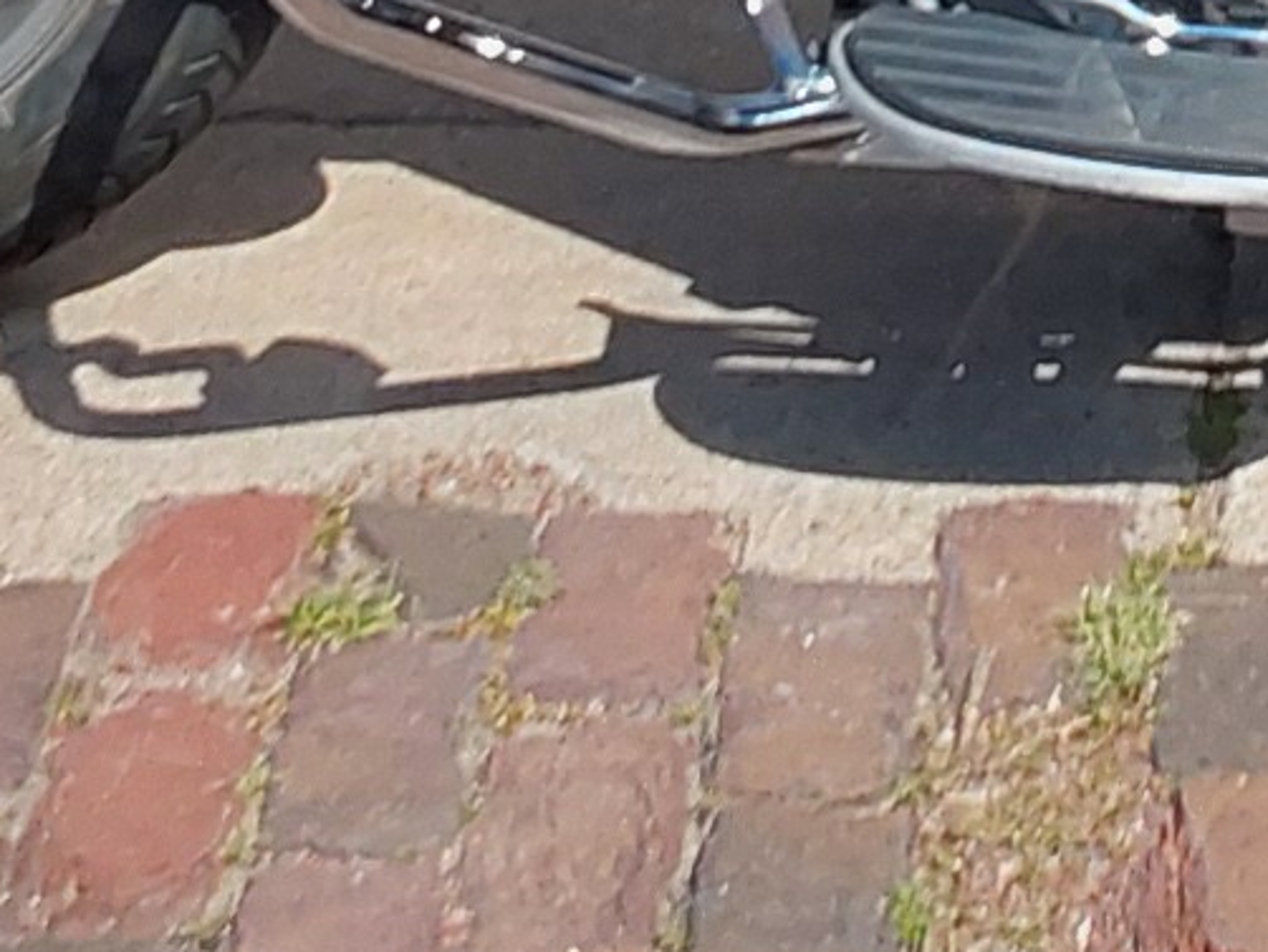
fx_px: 6670
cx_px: 1718
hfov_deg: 10.6
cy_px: -1222
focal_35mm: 182
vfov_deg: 7.7
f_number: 1.9
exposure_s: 1/2008
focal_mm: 2.91
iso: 50
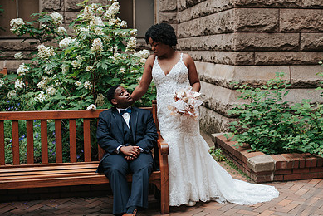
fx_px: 521
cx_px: 183
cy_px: 129
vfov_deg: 23.4
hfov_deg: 34.4
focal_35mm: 58
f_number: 2.5
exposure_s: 1/500
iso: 280
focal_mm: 35
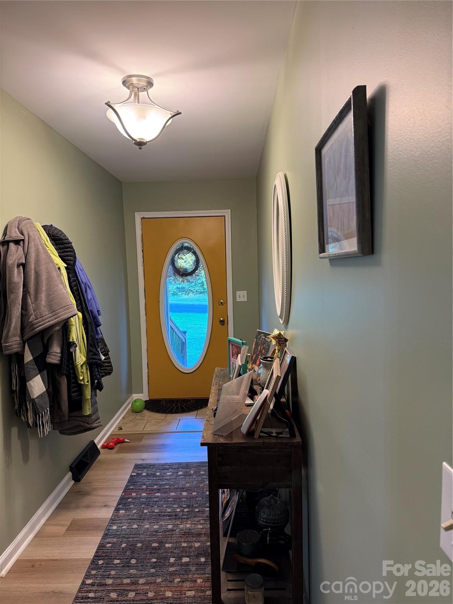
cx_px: 226
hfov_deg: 56.8
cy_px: 302
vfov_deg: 71.6
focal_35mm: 24
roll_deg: +1.0
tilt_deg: -3.8
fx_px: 419
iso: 250
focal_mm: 6.76
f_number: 1.78
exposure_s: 1/60
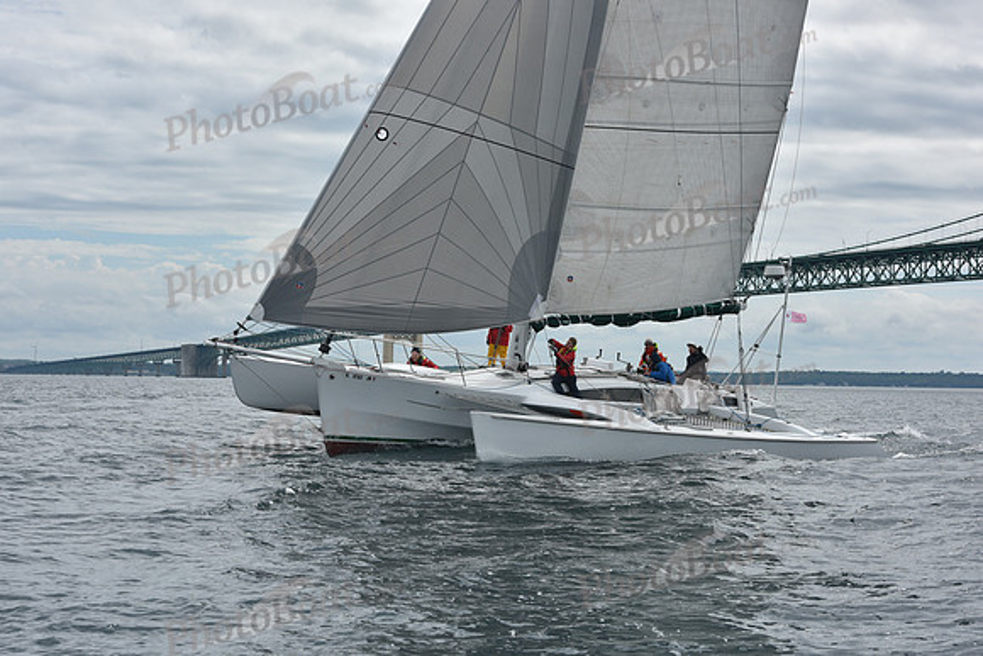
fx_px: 1912
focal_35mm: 70
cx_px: 492
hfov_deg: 28.8
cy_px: 328
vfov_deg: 19.5
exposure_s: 1/800
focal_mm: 70
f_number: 11
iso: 250
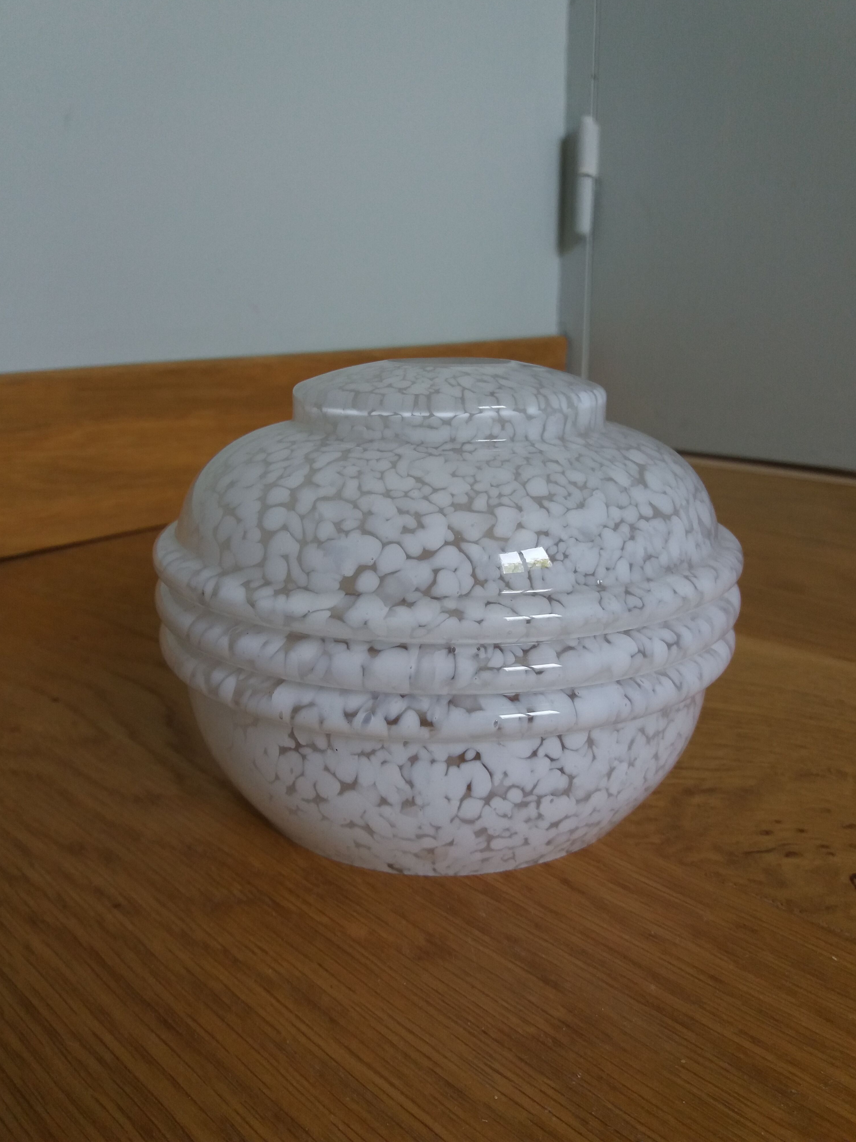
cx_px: 437
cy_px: 552
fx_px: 956
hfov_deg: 48.2
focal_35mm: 29
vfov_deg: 61.6
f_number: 1.9
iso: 80
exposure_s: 1/33
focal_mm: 3.7
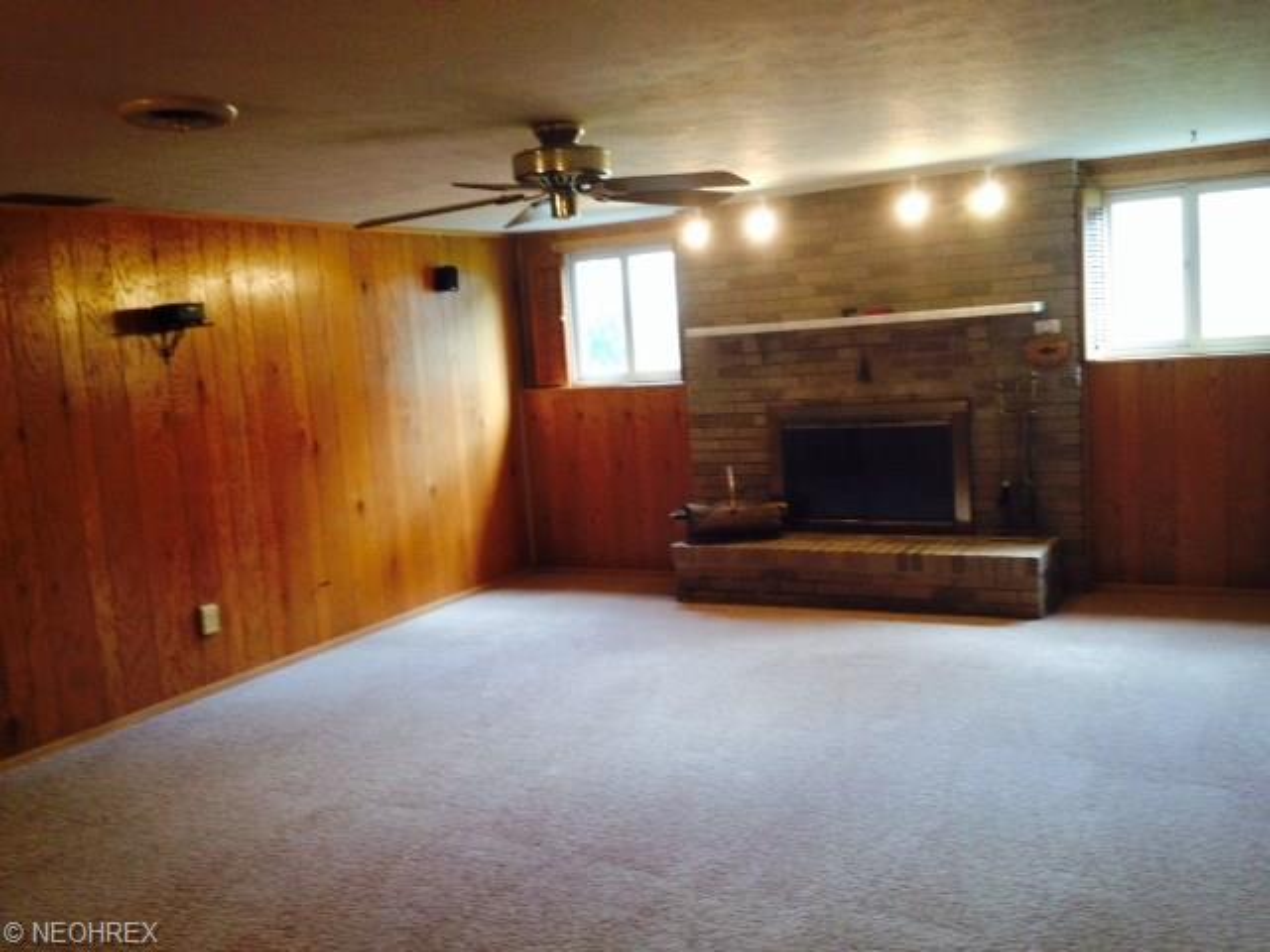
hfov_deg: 52.6
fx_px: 1284
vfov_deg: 40.7
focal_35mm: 35
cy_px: 476
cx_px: 635
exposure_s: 1/20
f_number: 2.4
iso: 160
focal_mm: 4.28
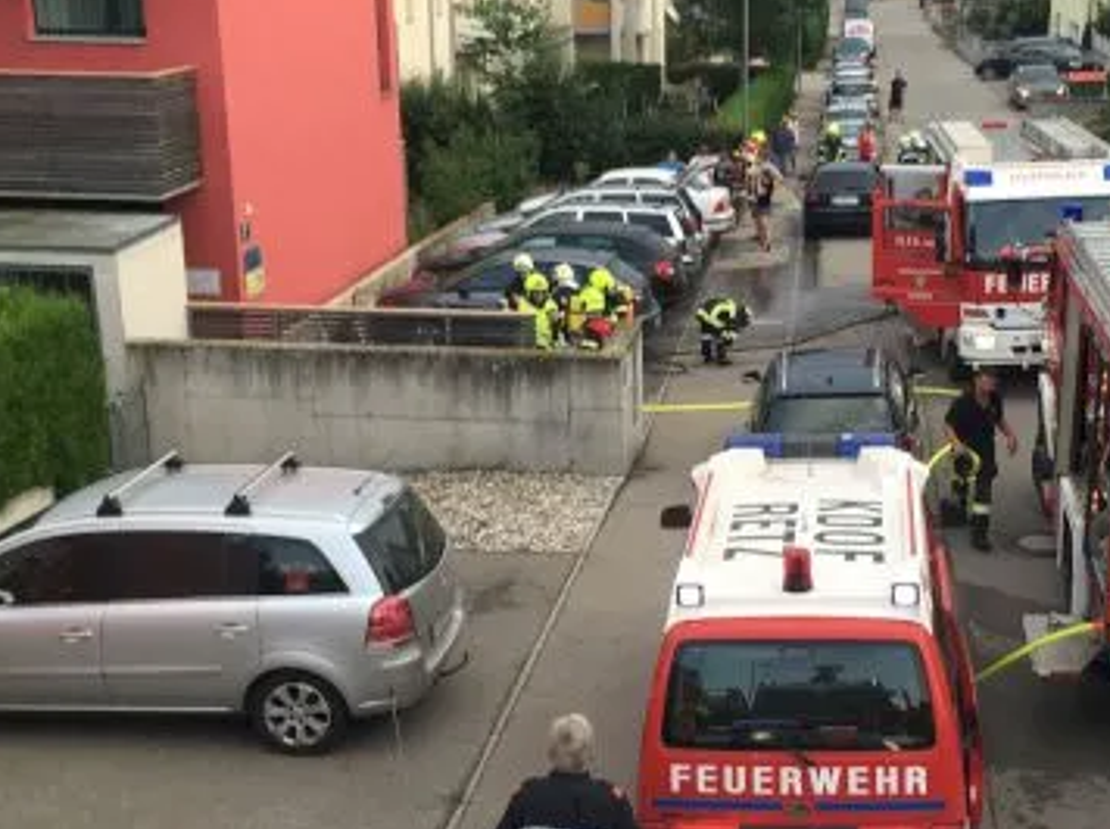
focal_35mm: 53
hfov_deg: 35.8
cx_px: 748
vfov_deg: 27.4
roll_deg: -1.1
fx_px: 1697
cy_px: 472
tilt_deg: -15.7
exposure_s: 1/100
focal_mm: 4.15
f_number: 2.2
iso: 32
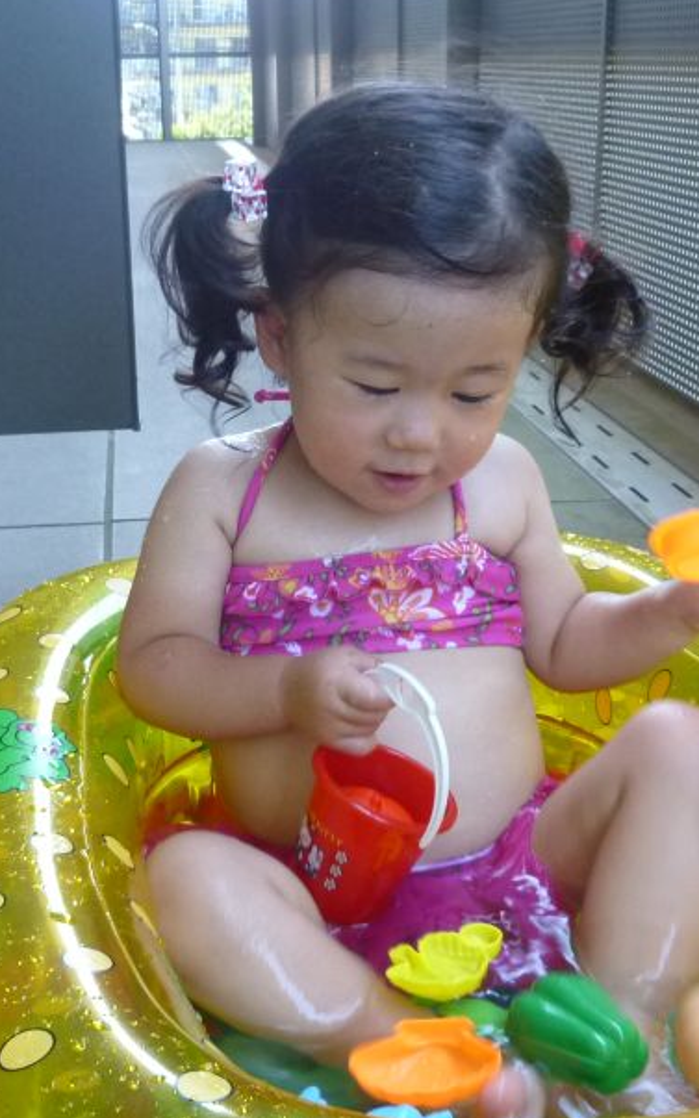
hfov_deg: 28.5
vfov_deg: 44.3
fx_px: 1371
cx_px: 284
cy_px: 597
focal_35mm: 45
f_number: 2.8
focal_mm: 4.5
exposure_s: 1/30
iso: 200
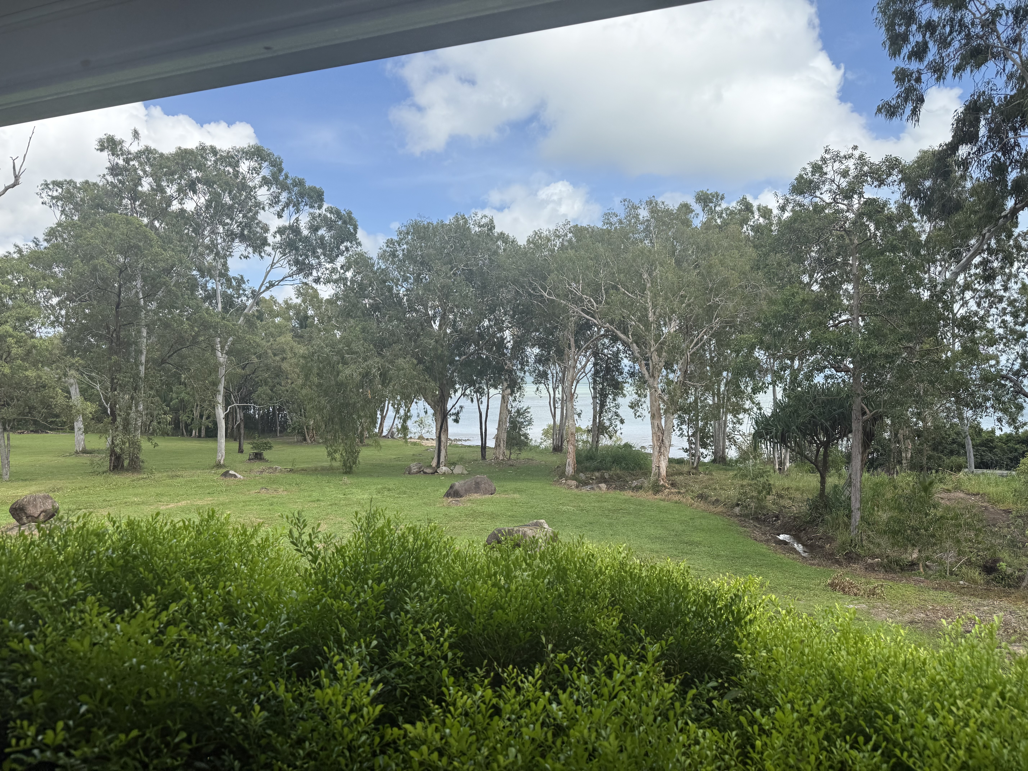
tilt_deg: -2.3
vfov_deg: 56.8
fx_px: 713
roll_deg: +1.5
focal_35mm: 24
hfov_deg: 71.6
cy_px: 386
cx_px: 514
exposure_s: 1/2703
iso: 80
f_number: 1.78
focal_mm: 6.76
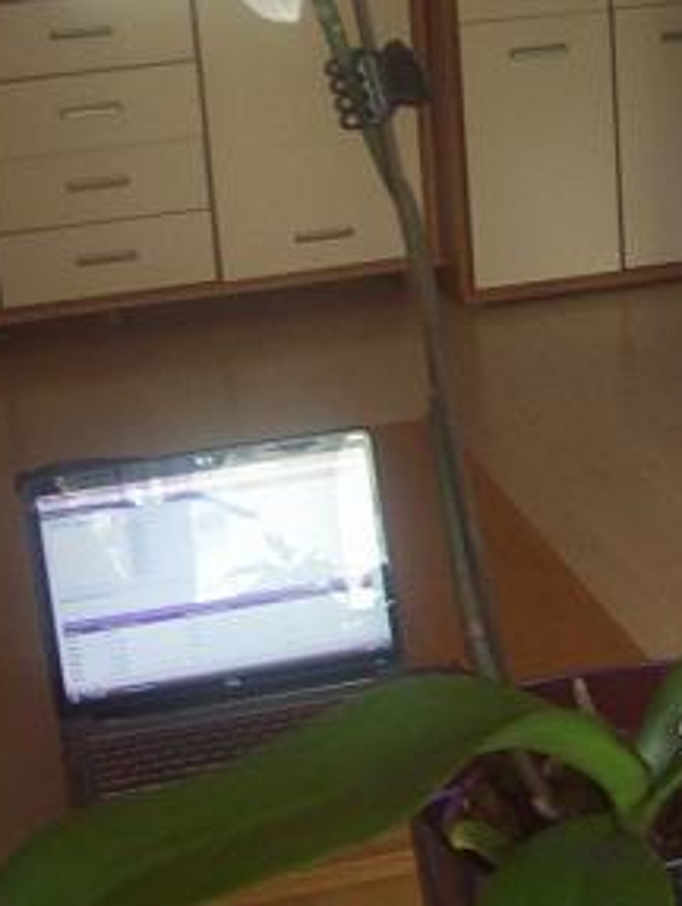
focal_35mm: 75
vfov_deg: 25.8
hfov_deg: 19.5
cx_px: 516
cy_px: 286
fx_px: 1966
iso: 160
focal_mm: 6
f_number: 2.7
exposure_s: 1/36.4
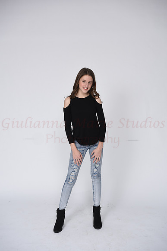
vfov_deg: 41.1
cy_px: 126
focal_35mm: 48
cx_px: 84
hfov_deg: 28.1
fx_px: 334
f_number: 7.1
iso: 100
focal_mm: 48
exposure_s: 1/160
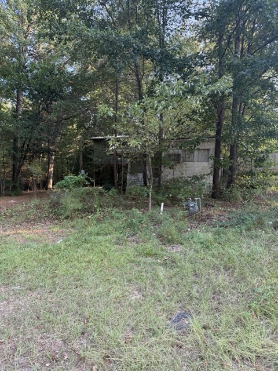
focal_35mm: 24
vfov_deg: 71.6
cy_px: 186
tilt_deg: -1.0
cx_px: 139
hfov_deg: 56.8
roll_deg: -0.5
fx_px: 257
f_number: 1.78
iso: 125
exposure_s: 1/243
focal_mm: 6.76
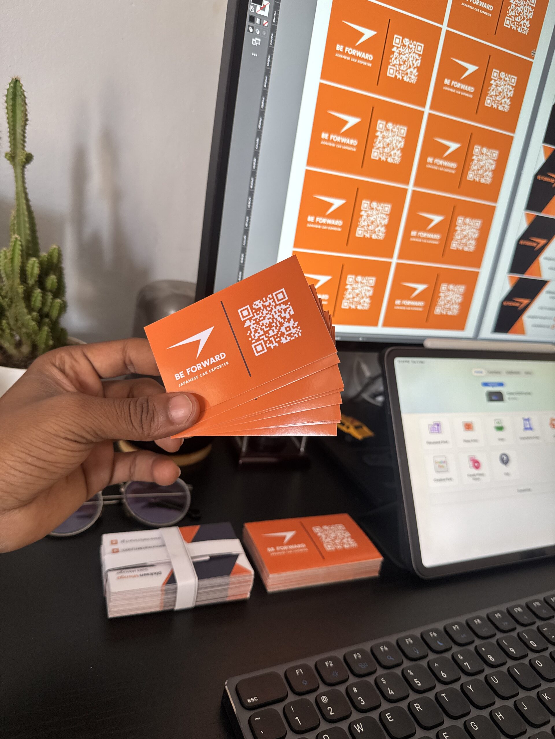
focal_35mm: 24
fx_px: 513
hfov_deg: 56.8
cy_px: 370
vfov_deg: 71.6
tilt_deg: -17.8
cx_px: 278
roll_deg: -9.3
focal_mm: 6.76
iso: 200
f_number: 1.78
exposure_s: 1/121
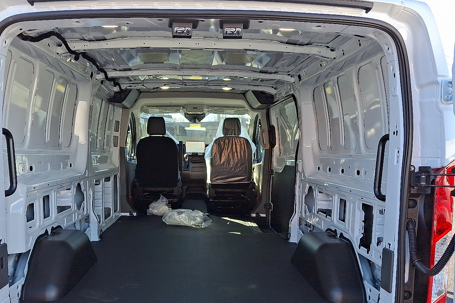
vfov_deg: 39.5
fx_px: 417
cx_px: 189
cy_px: 198
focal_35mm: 33
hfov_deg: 56.9
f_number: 1.8
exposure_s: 1/244
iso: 25
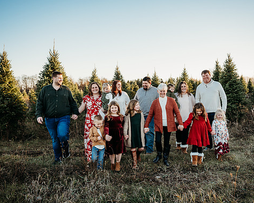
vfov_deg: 42.2
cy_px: 102
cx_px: 140
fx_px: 263
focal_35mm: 35
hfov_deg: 51.5
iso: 400
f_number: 4
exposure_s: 1/640
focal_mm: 30.5
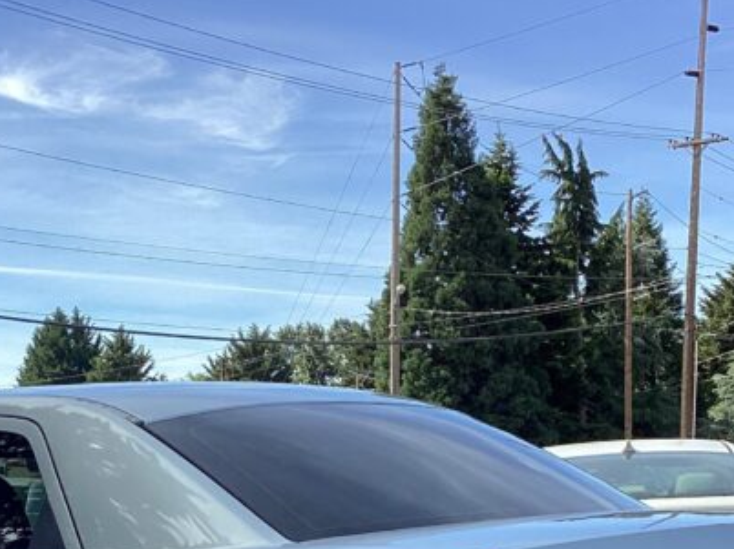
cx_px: 299
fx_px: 1674
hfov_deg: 24.7
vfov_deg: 17.7
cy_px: 658
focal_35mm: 79
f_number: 2.4
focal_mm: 3.3
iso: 25
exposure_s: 1/741
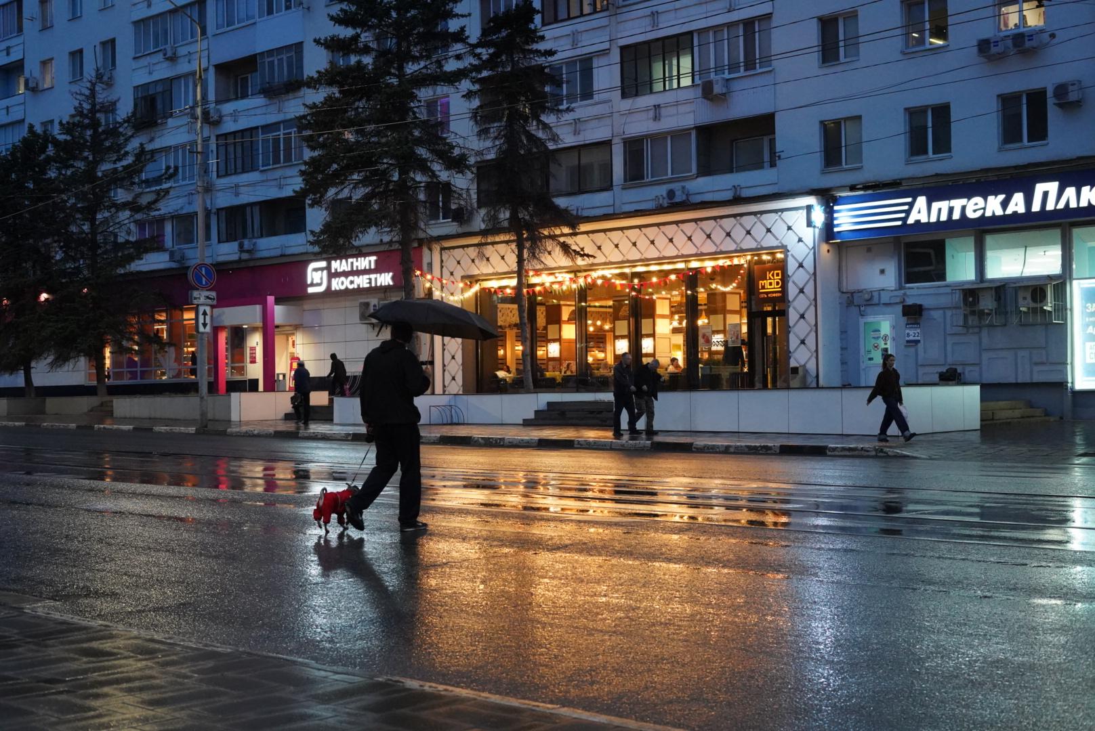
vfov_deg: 27.0
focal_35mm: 50
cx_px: 548
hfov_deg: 39.6
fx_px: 1522
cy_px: 366
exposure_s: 1/250
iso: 8000
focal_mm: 50
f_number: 4.5
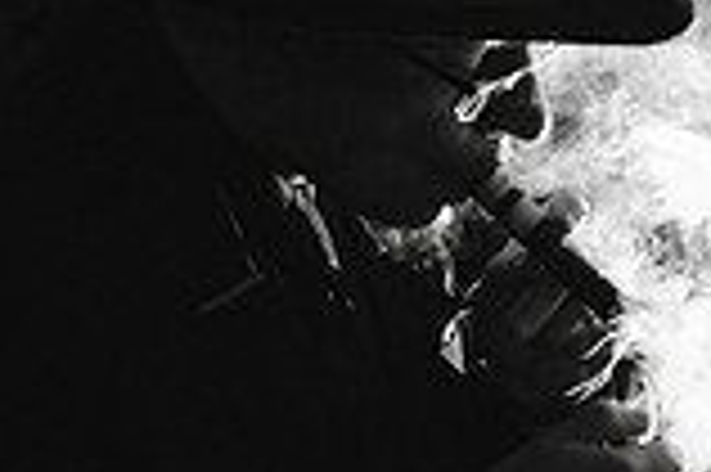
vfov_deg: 10.9
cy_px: 162
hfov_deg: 15.6
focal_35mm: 125
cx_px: 930
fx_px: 2466
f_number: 2.8
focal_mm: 28
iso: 800
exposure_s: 1/50
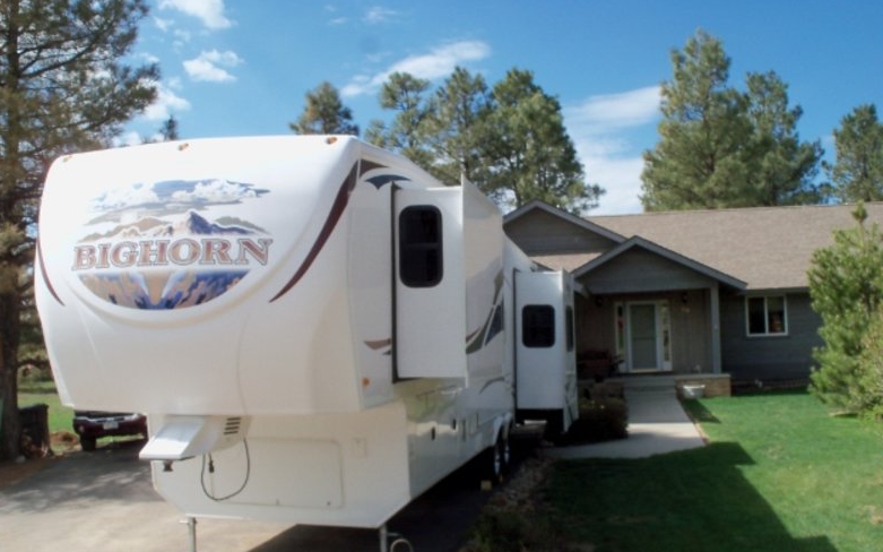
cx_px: 439
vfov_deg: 33.5
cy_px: 319
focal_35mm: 38
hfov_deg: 51.5
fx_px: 914
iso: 80
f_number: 5.5
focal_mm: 6.3
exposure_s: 1/320
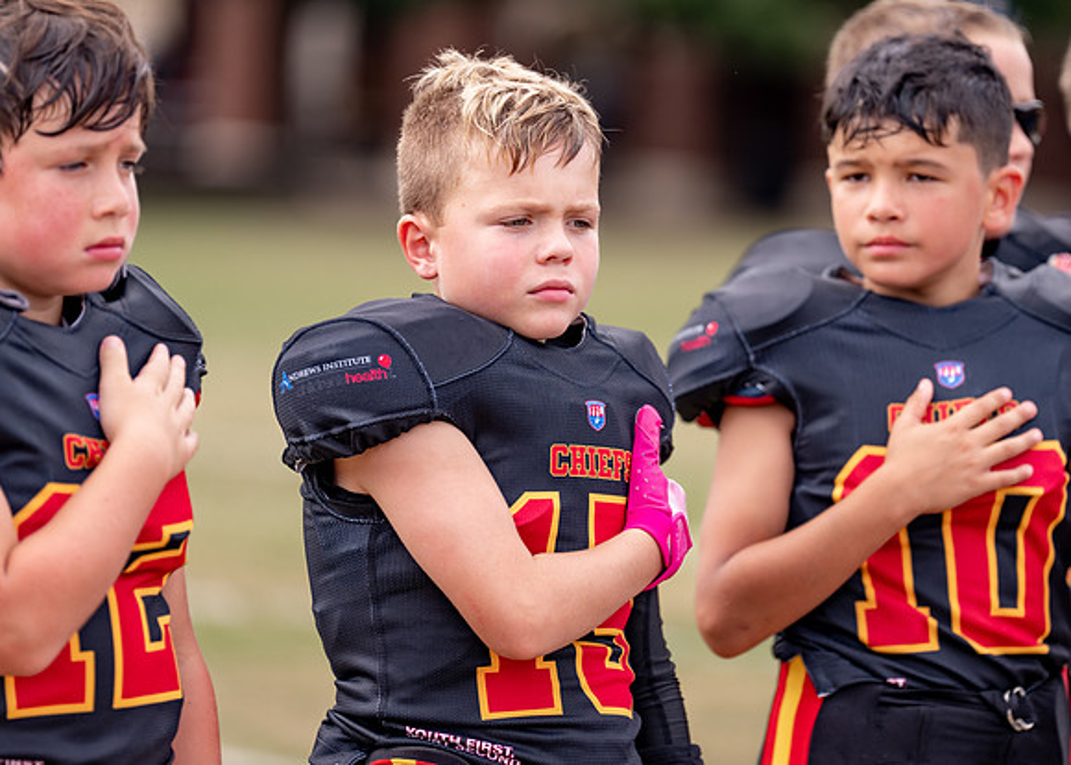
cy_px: 332
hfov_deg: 8.4
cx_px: 596
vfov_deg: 6.0
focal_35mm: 239
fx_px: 7276
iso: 100
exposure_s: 1/1000
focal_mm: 200
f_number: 2.8
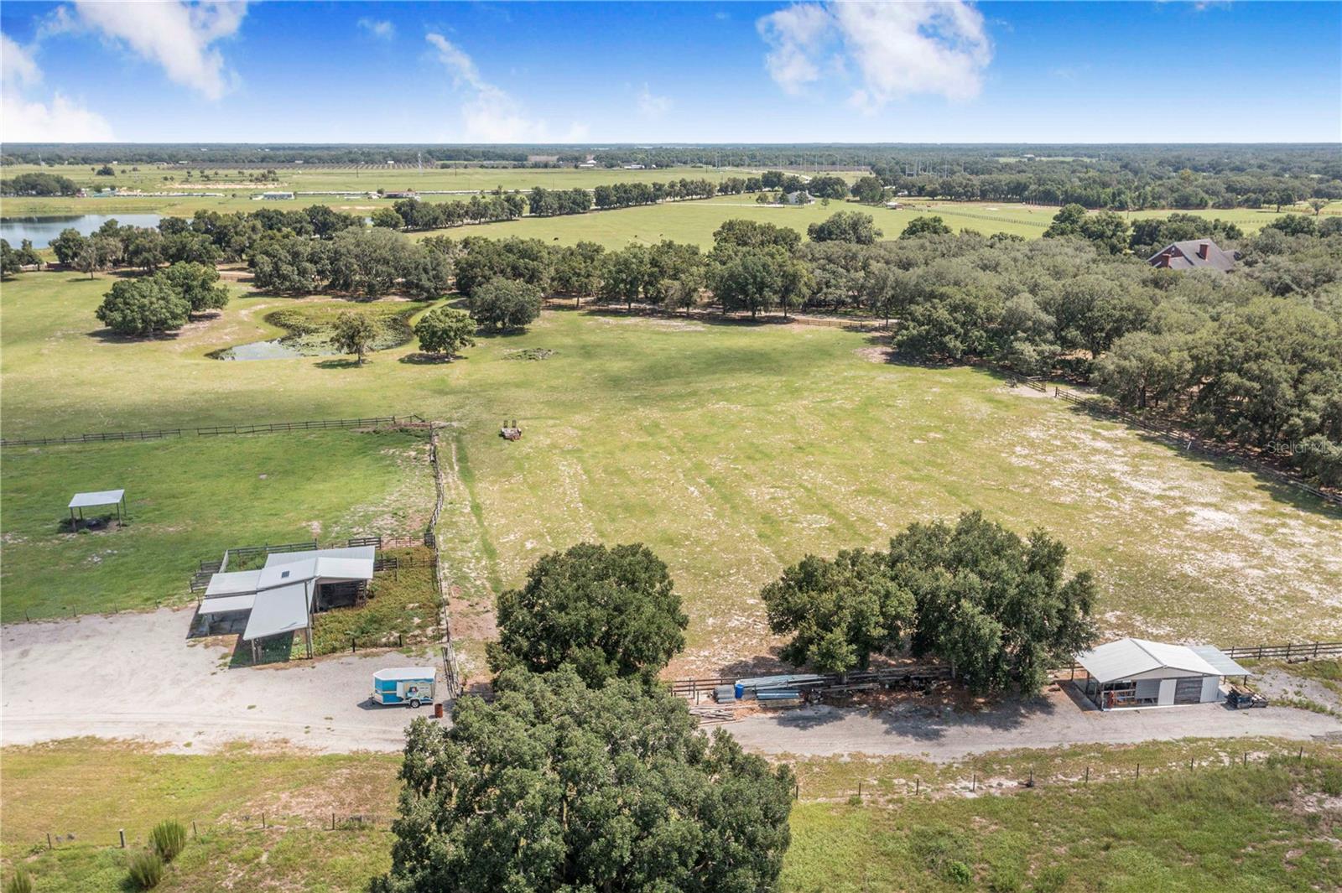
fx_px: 1043
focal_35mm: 28
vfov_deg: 46.4
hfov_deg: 65.5
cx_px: 671
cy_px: 446
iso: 100
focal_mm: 10.26
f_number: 5.6
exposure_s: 1/400
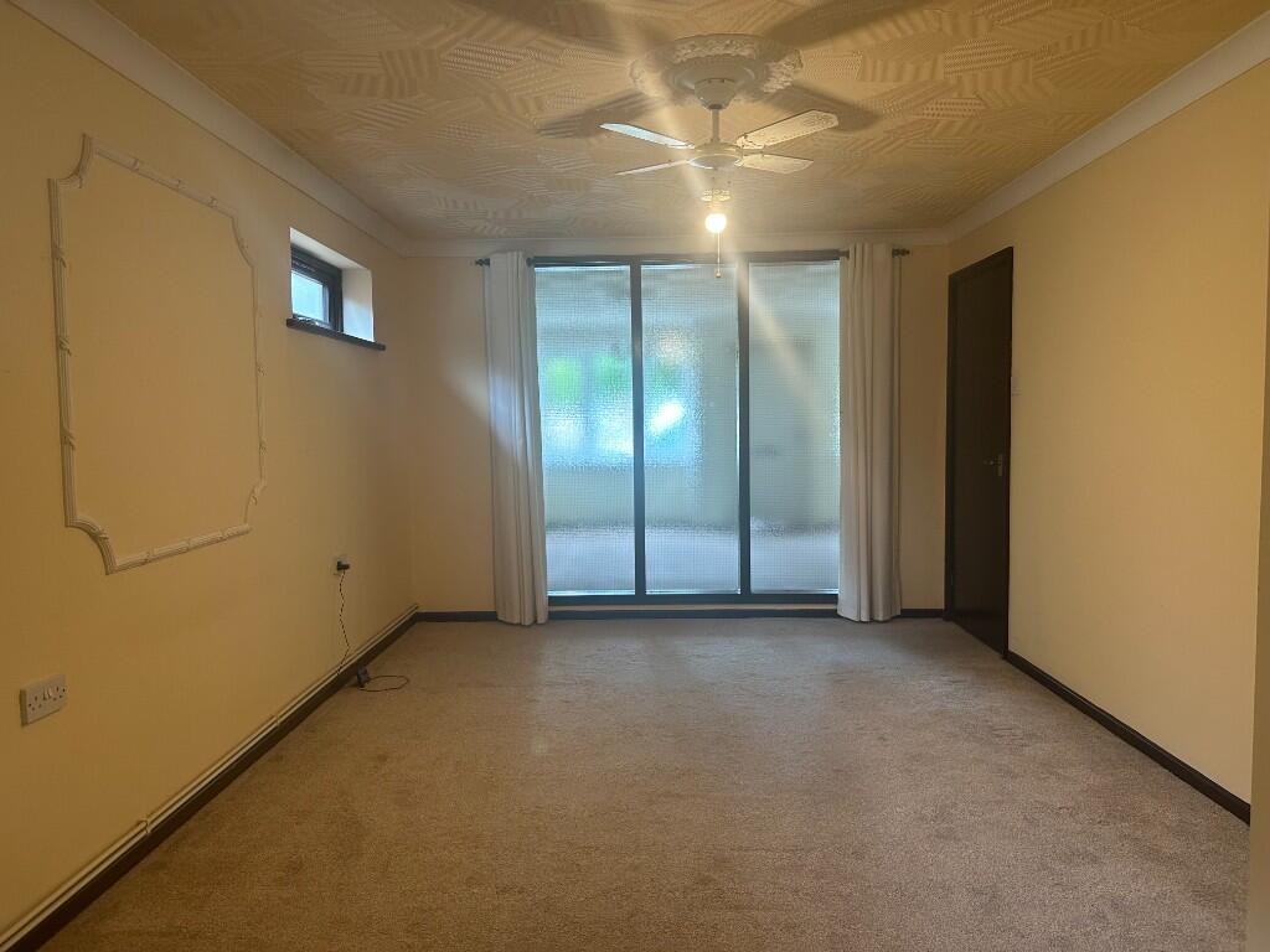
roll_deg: +1.2
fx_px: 881
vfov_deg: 56.8
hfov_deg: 71.6
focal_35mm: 24
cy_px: 476
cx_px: 635
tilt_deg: -4.2
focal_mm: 6.86
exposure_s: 1/50
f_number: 1.78
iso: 160
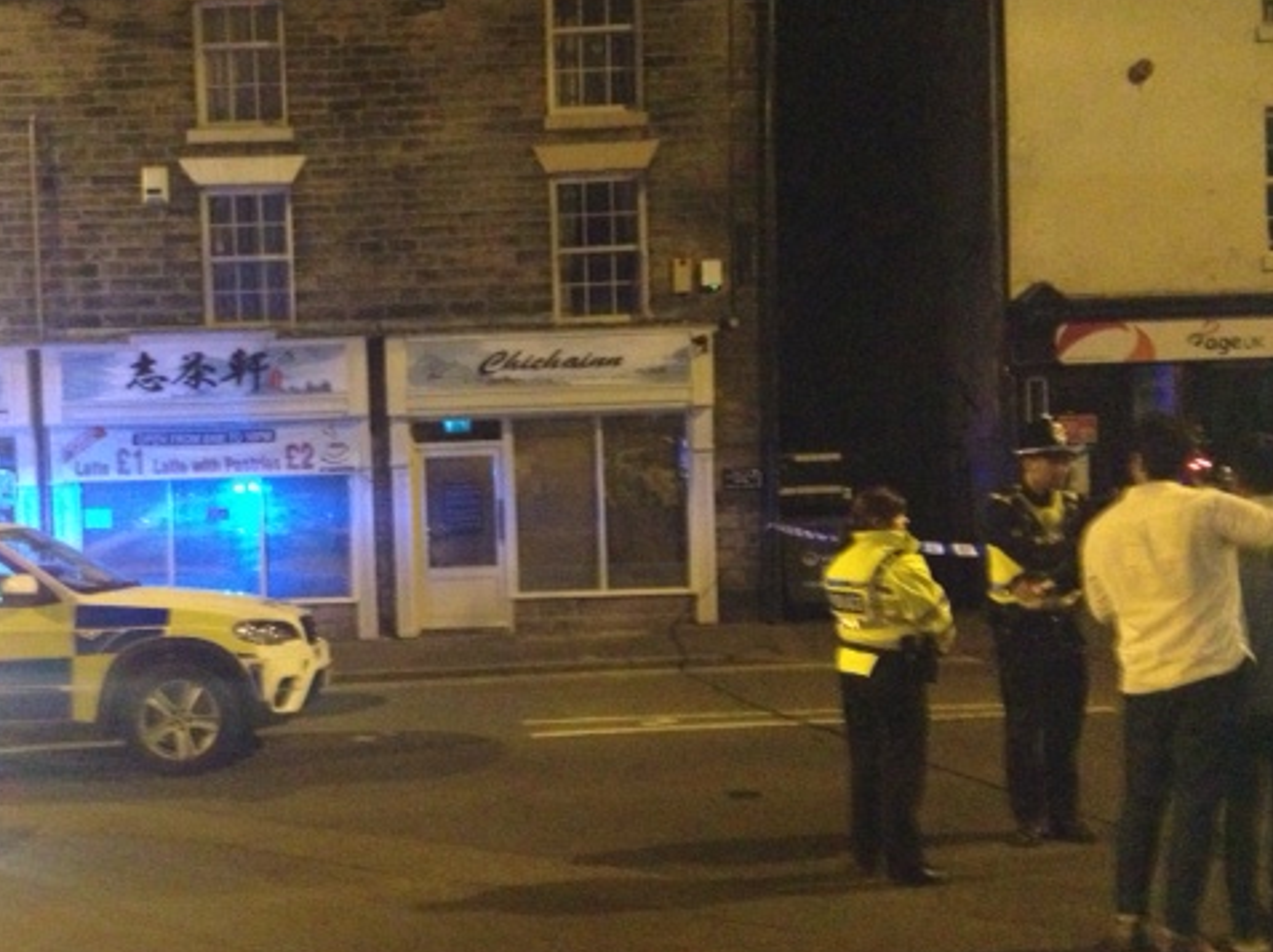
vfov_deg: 30.8
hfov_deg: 40.1
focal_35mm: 47
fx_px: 1727
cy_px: 512
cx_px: 446
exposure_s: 1/15
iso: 800
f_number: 2.4
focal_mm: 4.28
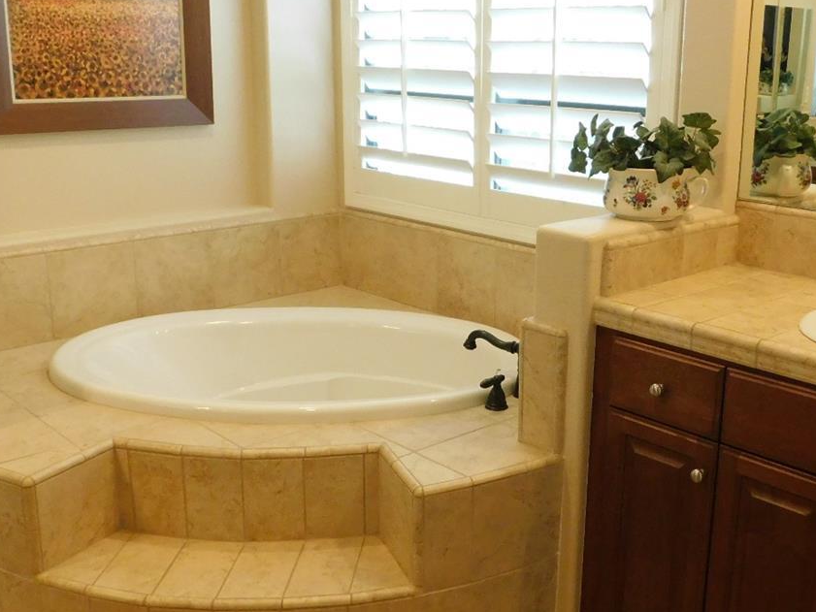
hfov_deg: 45.6
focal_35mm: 41
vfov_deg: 35.1
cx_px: 468
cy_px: 292
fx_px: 967
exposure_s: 1/30
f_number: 3
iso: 400
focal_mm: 4
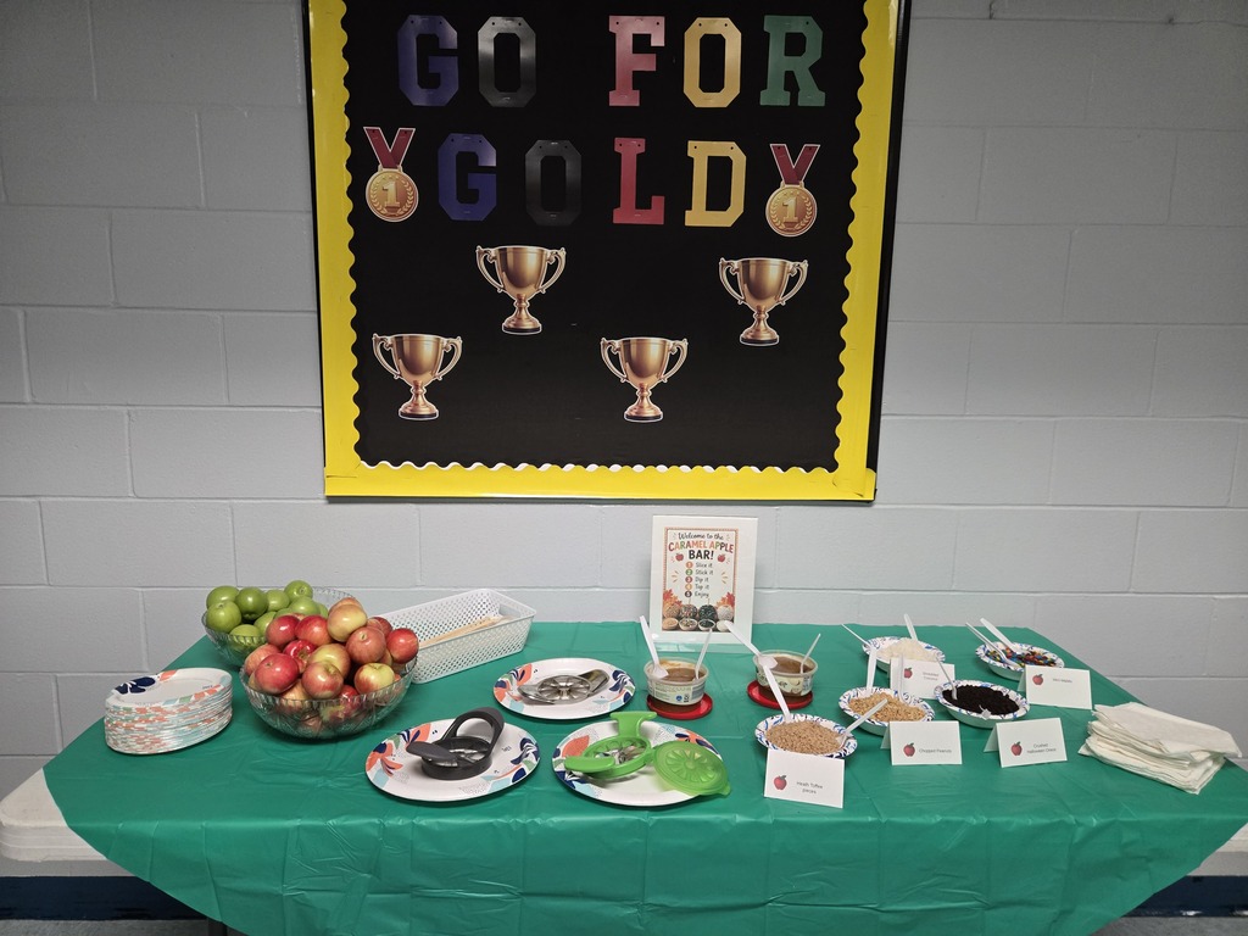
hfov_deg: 73.9
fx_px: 829
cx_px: 624
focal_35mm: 23
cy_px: 468
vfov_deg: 58.9
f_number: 1.8
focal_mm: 5.4
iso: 500
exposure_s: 1/120
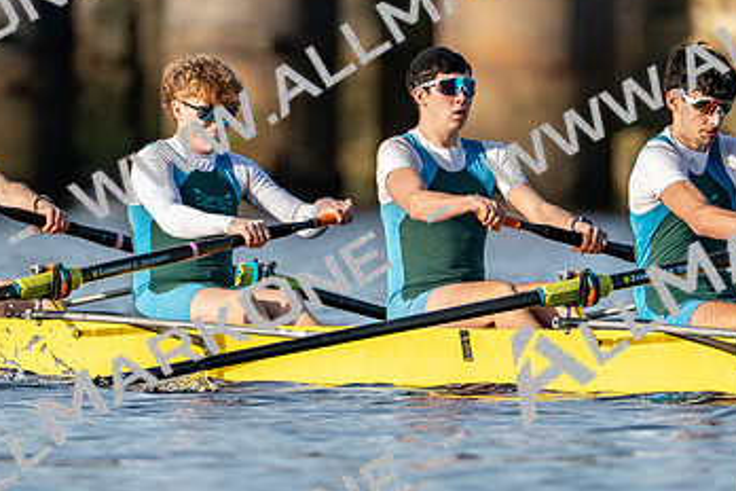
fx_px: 20443
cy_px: 225
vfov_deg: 1.4
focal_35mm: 1000
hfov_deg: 2.1
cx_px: 330
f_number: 6.3
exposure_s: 1/2000
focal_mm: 600
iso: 640
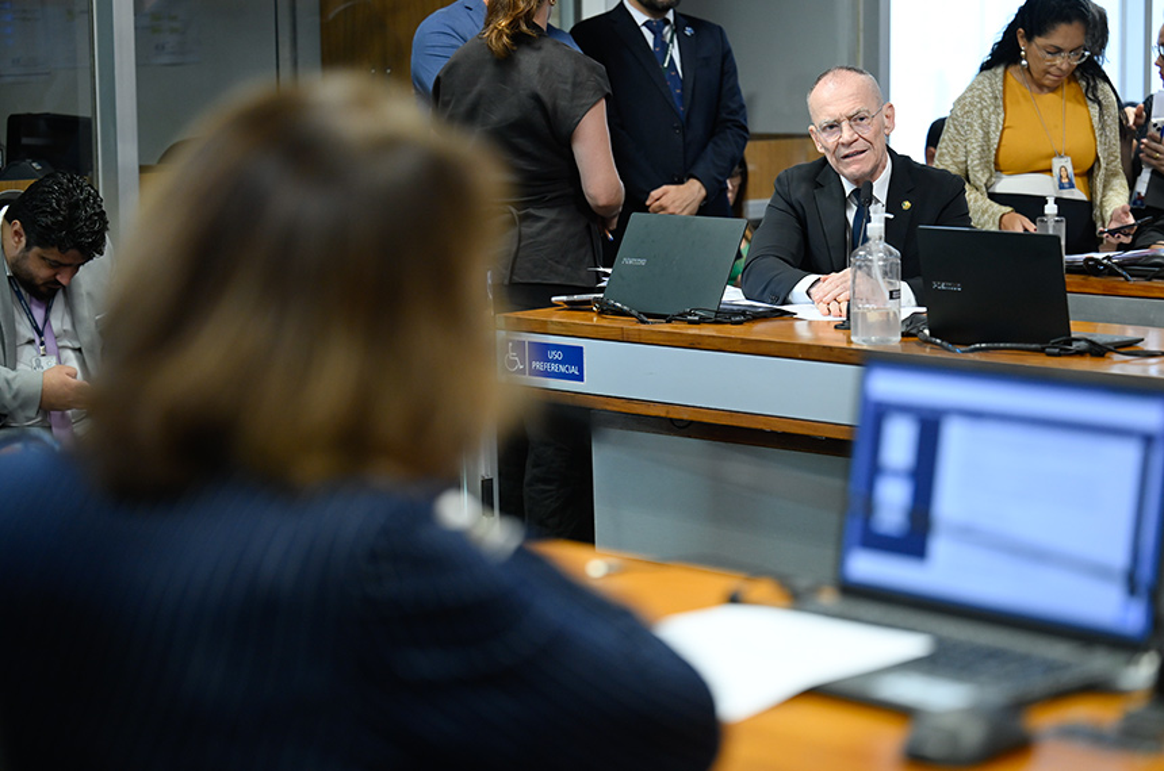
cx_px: 582
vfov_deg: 16.6
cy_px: 386
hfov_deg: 24.8
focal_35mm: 82
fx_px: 2646
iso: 1600
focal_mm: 82
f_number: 2.8
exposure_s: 1/160
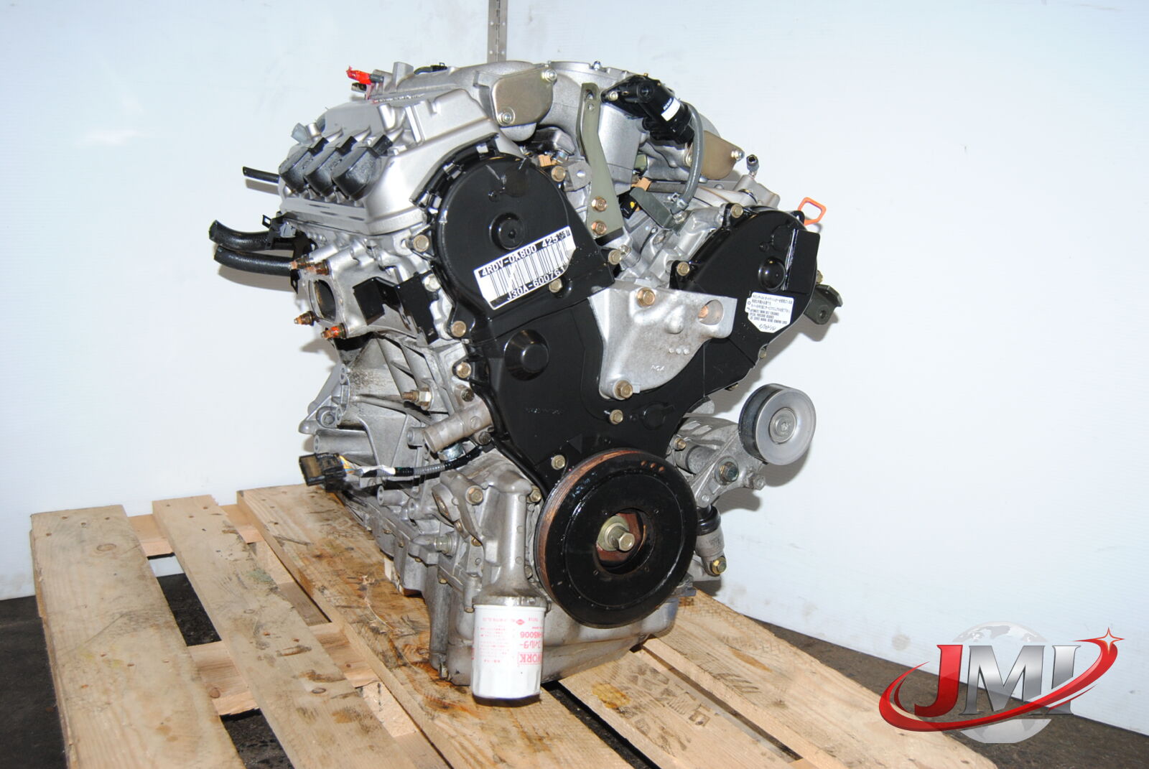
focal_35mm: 33
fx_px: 1054
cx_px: 574
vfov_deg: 40.1
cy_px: 384
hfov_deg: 57.2
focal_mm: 22
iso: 400
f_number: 4
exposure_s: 1/200
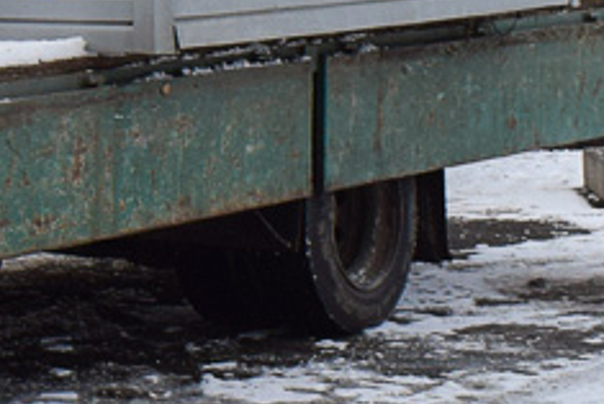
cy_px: -324
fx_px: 2568
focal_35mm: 153
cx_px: -540
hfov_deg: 12.1
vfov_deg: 8.6
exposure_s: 1/200
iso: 400
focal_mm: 20
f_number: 7.1
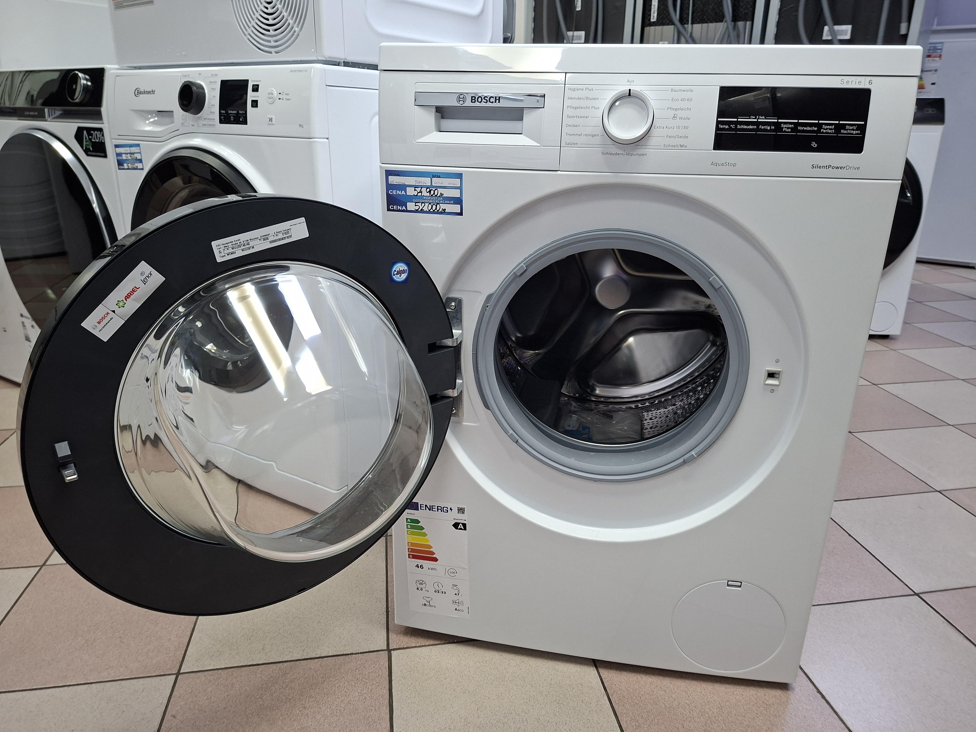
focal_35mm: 23
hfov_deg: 73.9
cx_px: 488
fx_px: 648
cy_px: 366
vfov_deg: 58.9
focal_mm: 5.54
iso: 200
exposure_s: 1/50
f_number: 1.8
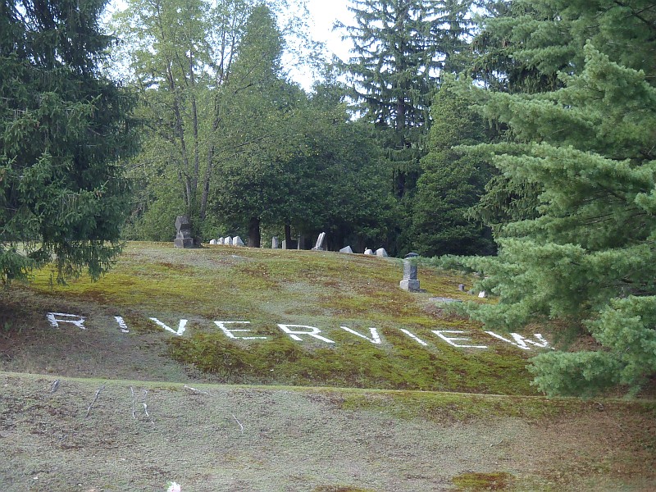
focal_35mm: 64
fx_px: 1213
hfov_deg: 30.3
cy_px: 246
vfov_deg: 22.9
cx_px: 328
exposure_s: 1/50
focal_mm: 11.43
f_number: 5.4
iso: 160
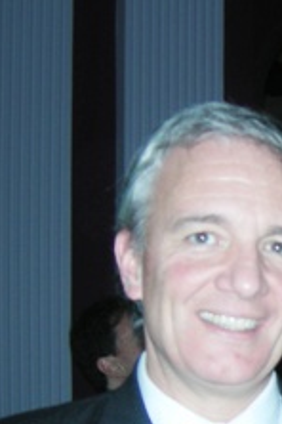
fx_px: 1269
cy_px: 378
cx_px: 423
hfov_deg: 12.1
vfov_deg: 18.6
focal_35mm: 108
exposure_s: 1/60
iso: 64
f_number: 2.7
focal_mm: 7.5
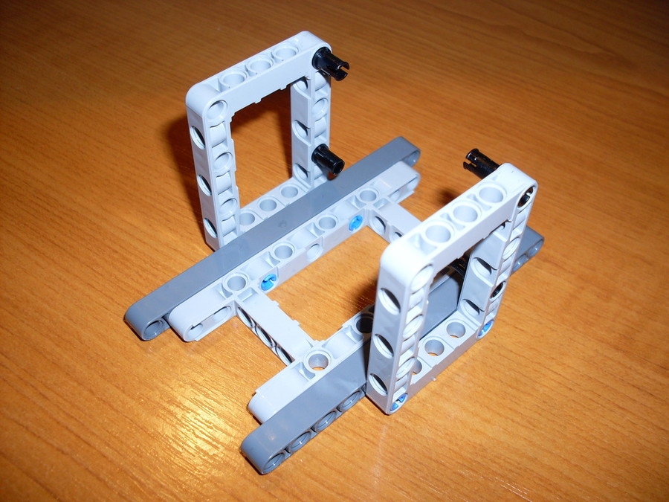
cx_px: 334
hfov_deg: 49.0
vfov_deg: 37.7
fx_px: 734
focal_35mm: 38
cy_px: 251
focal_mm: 6.3
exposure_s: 1/45
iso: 100
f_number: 2.8
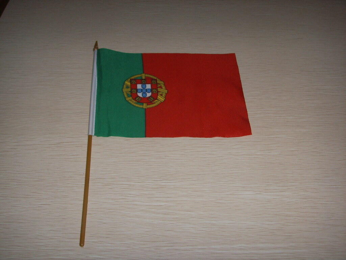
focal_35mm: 39
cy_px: 130
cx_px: 173
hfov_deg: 47.9
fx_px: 390
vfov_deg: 36.8
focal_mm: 6.6
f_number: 3.5
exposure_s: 1/45
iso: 100
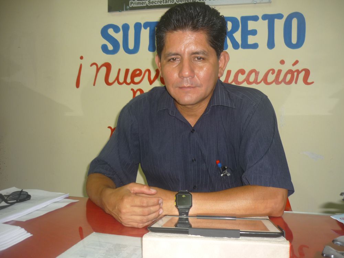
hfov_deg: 55.4
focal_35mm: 33
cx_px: 172
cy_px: 129
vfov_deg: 42.9
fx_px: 328
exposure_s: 1/30
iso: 100
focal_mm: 5.5
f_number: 2.8
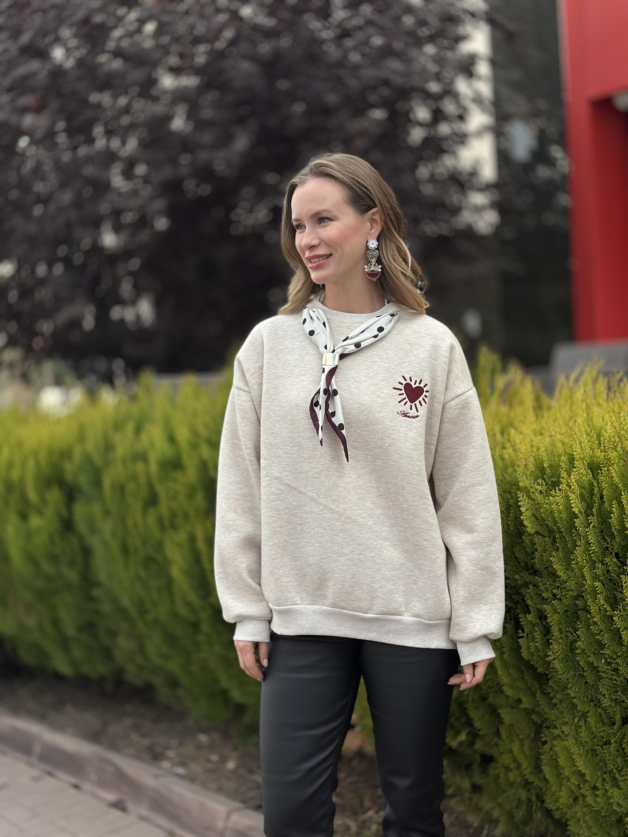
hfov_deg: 30.3
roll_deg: +3.0
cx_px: 314
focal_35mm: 48
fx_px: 1161
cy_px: 418
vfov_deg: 39.7
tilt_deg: -3.7
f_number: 1.78
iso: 80
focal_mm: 6.86
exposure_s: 1/1242
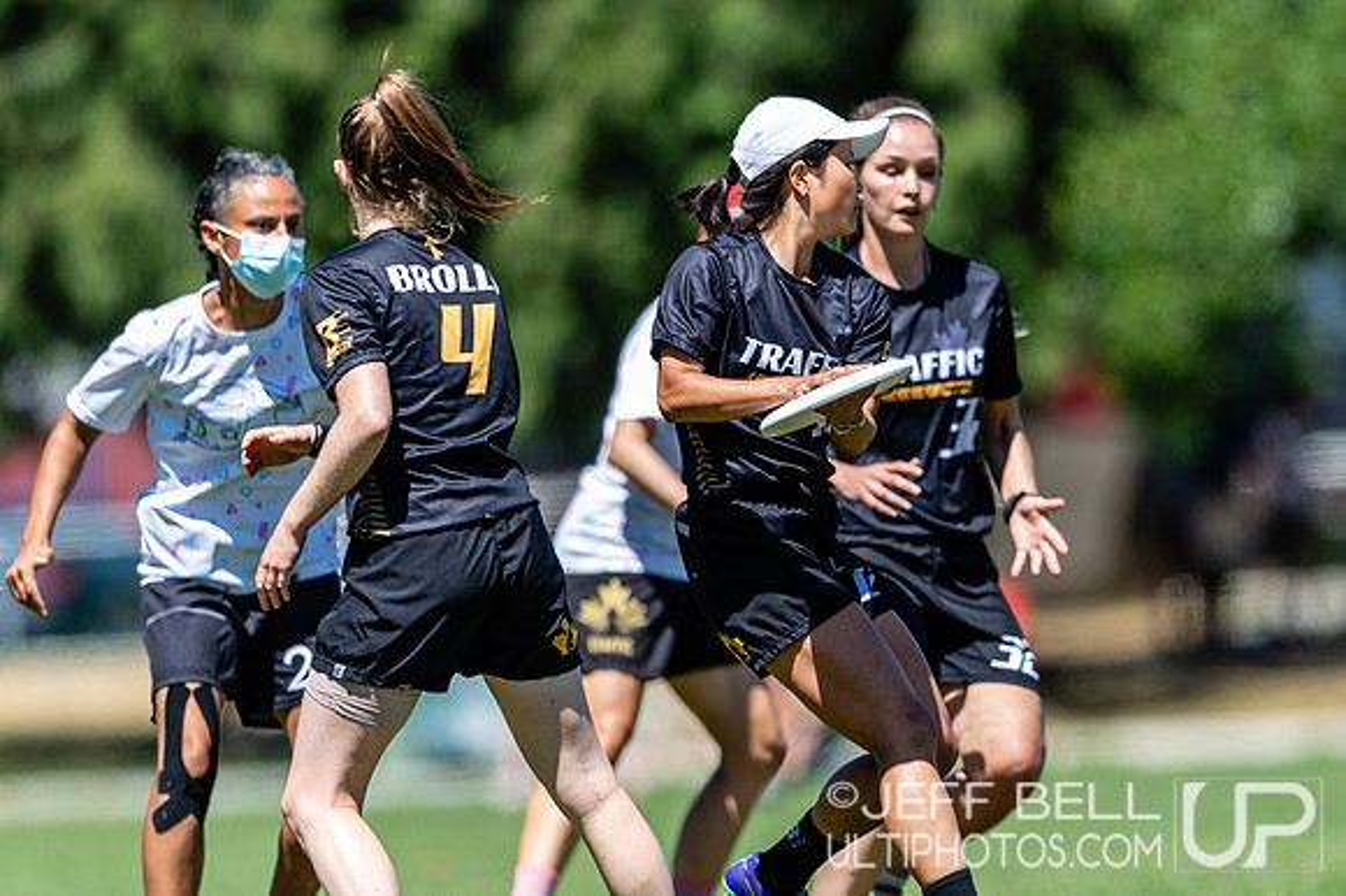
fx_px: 25497
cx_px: 843
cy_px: 509
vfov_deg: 2.0
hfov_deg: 3.0
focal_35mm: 682
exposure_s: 1/1600
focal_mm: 400
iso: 110
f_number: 3.2
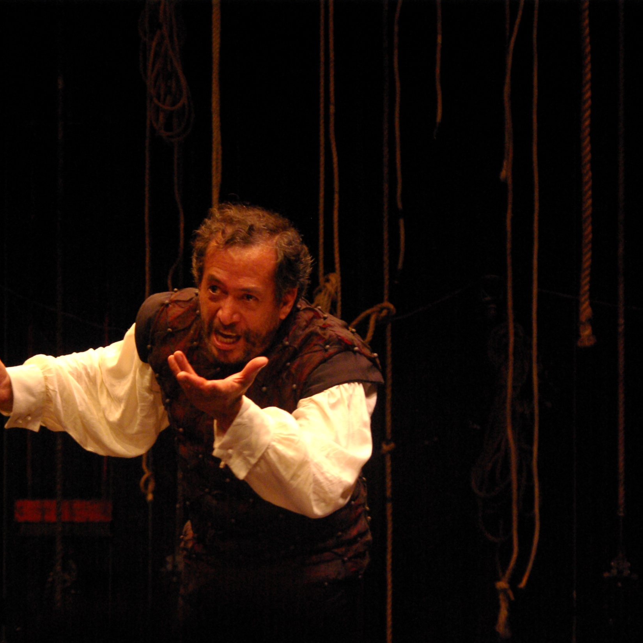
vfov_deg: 14.3
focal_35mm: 122
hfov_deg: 14.3
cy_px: 321
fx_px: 2556
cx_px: 253
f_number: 4.5
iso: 1600
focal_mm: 63
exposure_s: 1/125
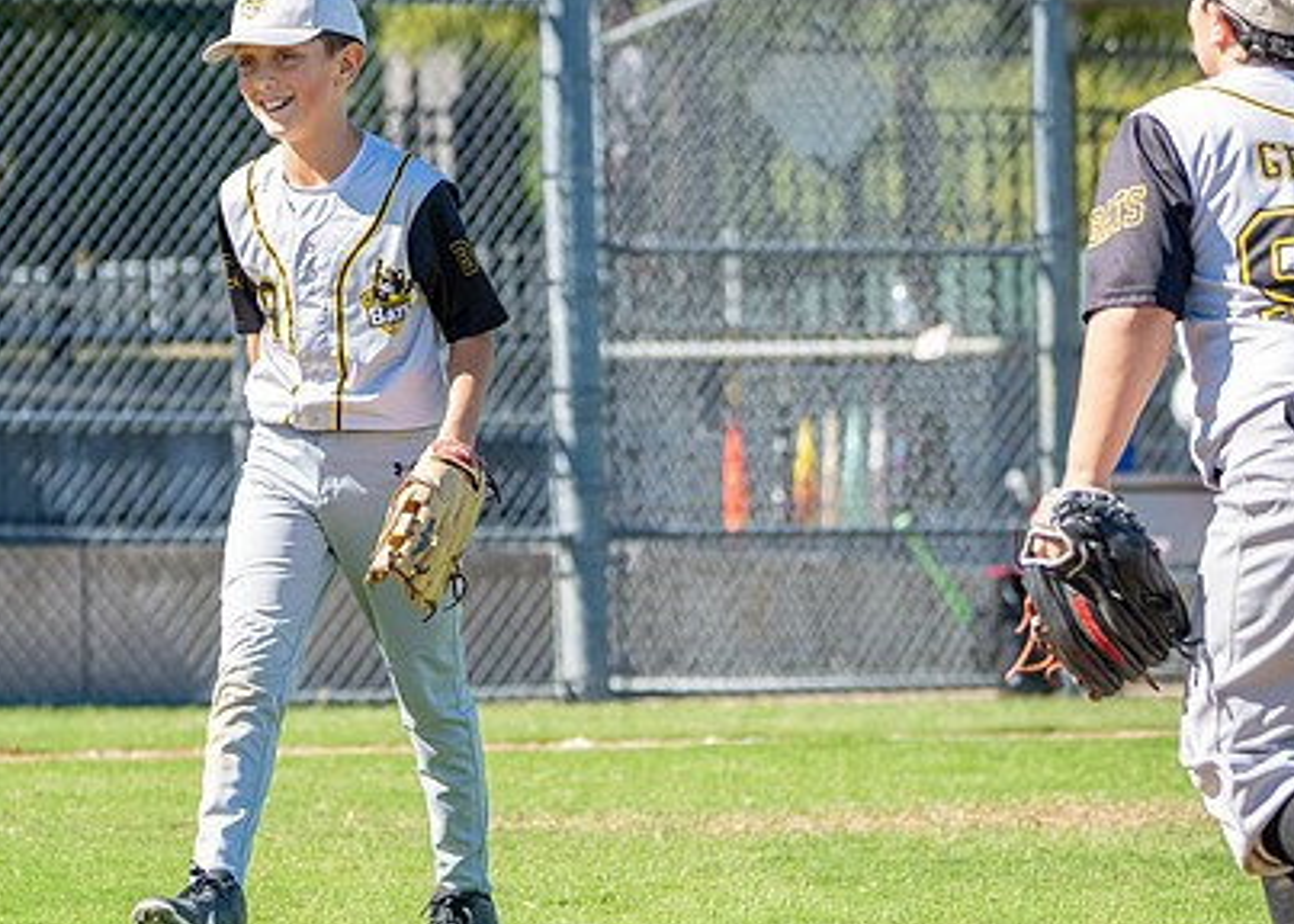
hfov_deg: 5.3
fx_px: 13931
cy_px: 449
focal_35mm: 379
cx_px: 435
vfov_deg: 3.8
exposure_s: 1/2500
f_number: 5.6
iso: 800
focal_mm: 169
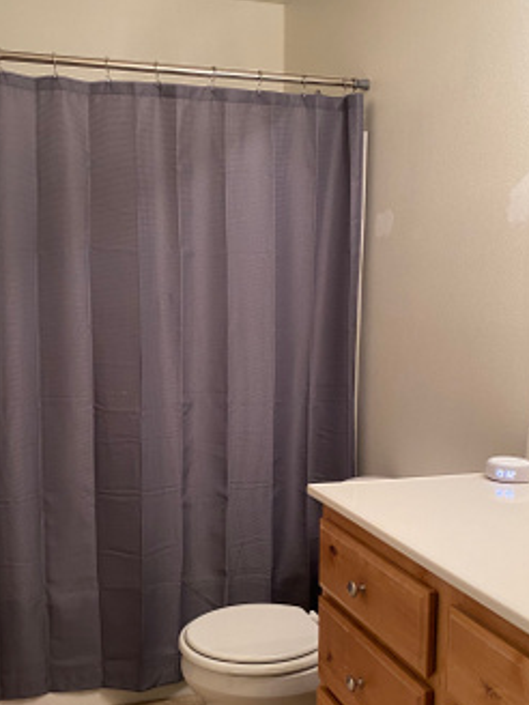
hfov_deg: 37.5
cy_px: 374
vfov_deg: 48.9
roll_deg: +0.4
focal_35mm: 38
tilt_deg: -5.2
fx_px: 774
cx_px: 204
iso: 250
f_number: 1.8
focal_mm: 4.25
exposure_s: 1/60
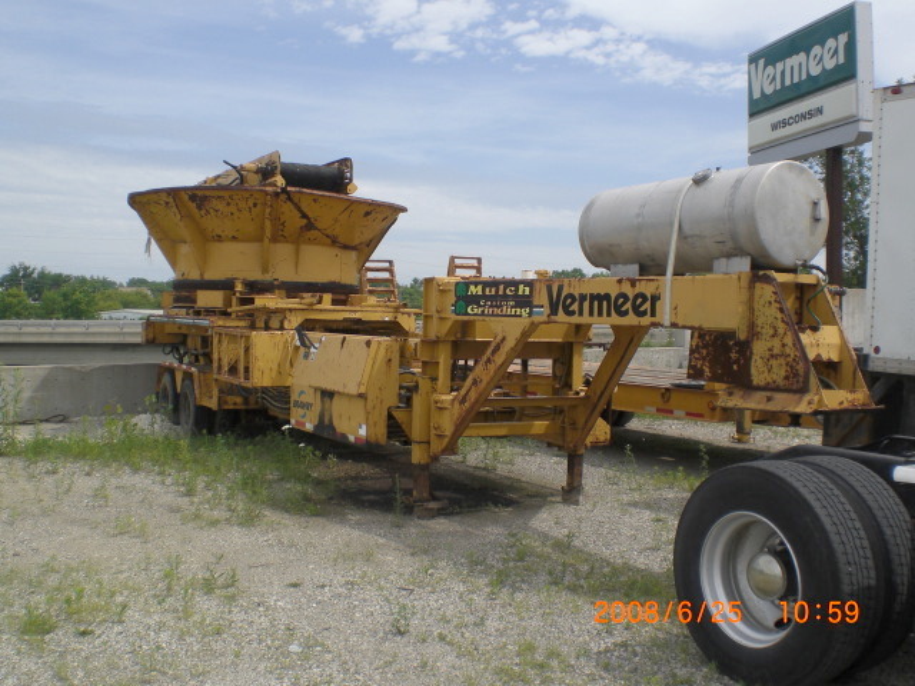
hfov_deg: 49.0
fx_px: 1004
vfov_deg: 37.7
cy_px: 343
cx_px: 458
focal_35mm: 38
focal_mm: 6.3
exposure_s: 1/500
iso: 50
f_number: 4.4
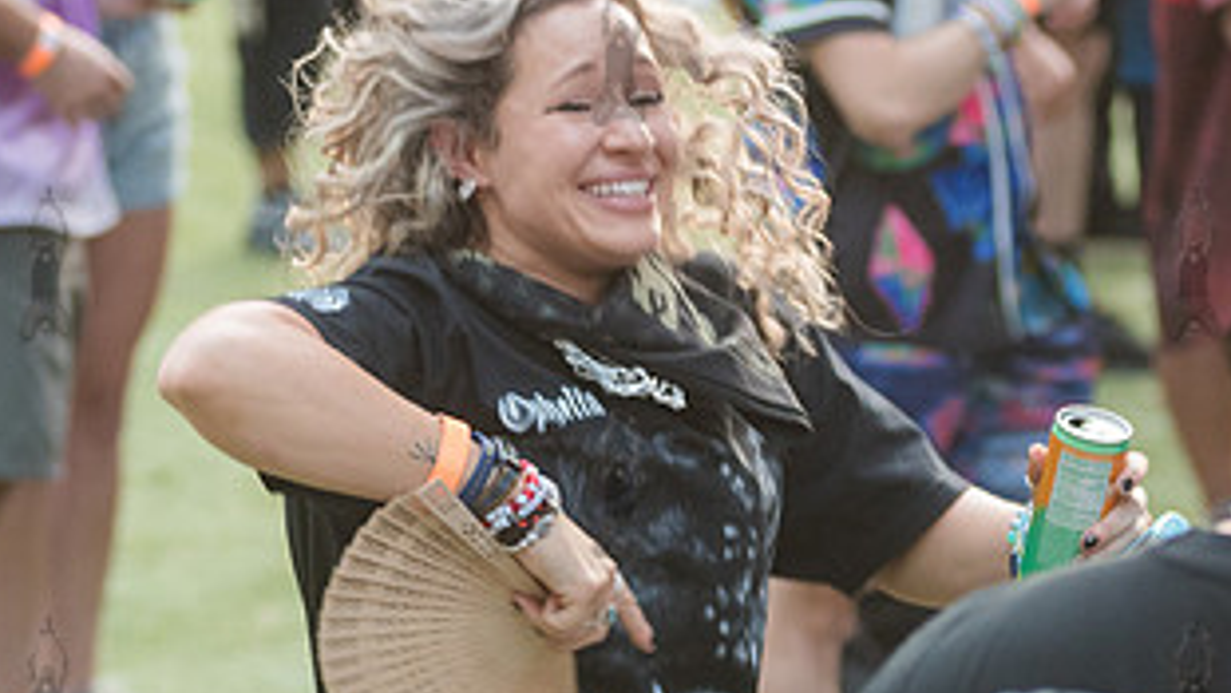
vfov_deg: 5.2
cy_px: 433
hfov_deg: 9.3
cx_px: 561
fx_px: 7606
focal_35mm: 233
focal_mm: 100
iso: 2000
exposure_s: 1/200
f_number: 3.5
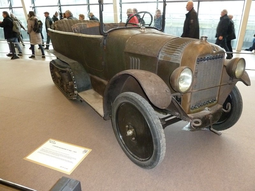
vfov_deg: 54.9
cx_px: 128
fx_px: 184
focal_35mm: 25
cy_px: 96
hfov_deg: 69.4
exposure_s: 1/30
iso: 400
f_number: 3.3
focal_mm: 4.1
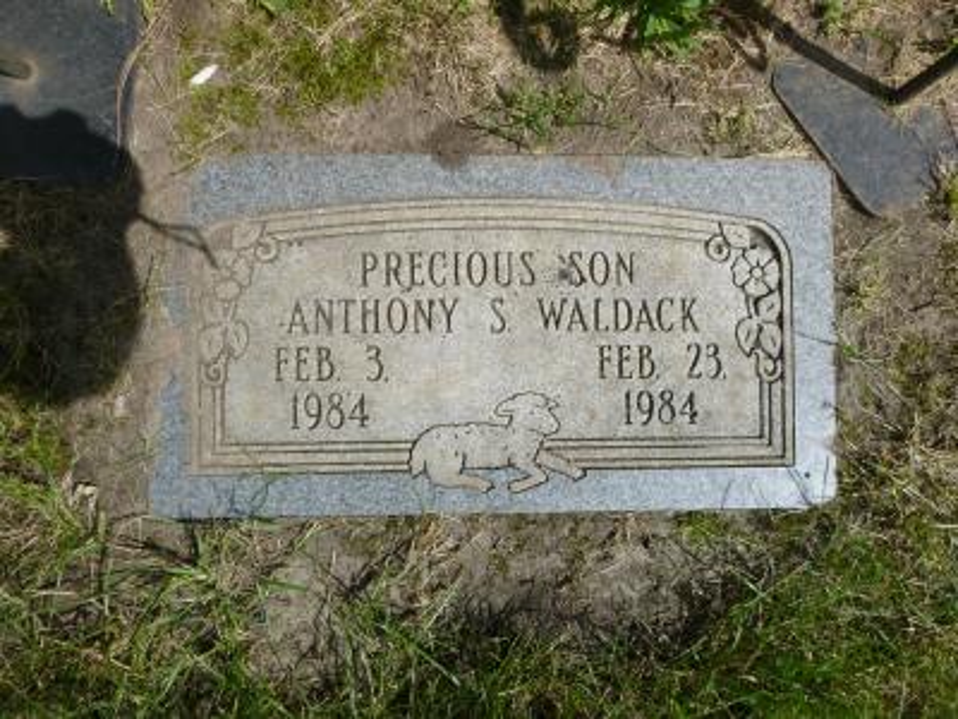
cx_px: 479
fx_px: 692
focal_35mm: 25
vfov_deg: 54.9
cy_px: 360
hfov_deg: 69.4
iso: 100
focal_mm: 4.5
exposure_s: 1/640
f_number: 3.9
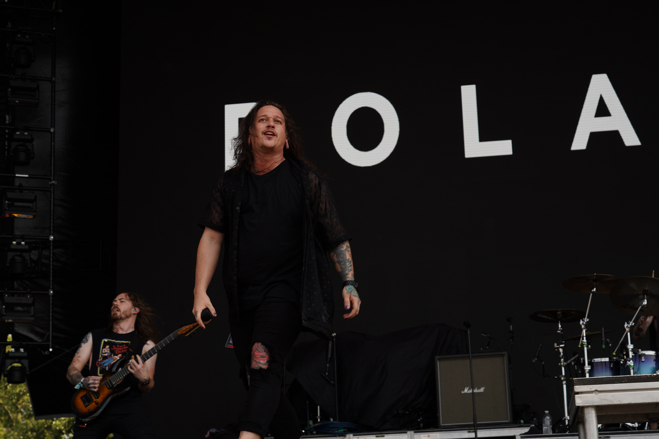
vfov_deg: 20.3
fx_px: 1226
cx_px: 330
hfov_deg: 30.1
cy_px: 220
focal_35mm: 67
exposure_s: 1/320
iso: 100
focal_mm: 67
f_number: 8
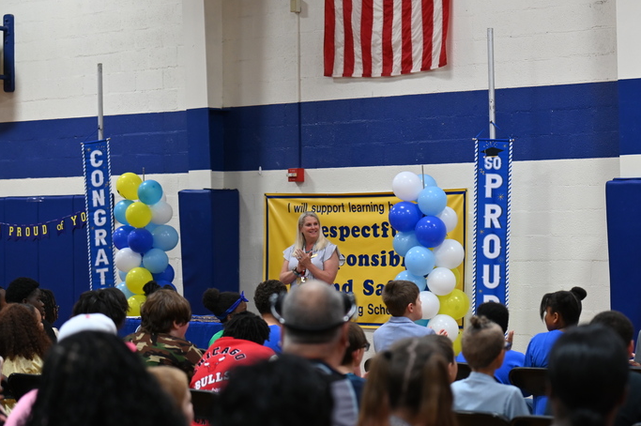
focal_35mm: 105
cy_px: 294
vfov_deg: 13.0
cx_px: 417
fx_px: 1868
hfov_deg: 19.4
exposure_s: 1/125
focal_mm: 70
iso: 1000
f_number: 2.8
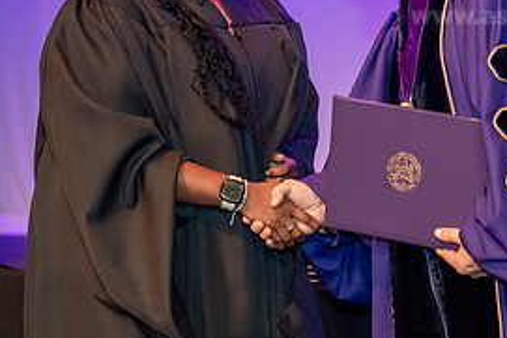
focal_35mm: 150
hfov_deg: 13.7
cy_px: 55
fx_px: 2114
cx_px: 326
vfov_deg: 9.1
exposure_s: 1/200
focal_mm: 70
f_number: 4
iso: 3200
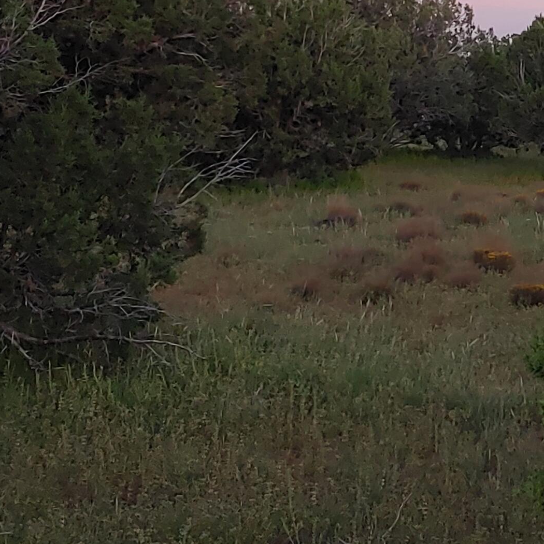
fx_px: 1796
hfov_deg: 16.9
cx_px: 542
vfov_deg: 17.0
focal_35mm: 101
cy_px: 80
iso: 50
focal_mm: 4.23
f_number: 1.5
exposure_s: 1/120
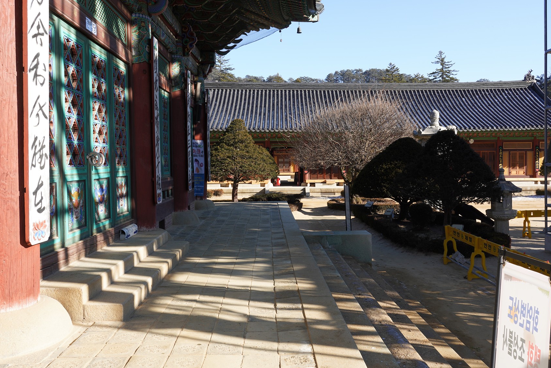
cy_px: 164
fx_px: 505
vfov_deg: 39.9
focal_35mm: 33
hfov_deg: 57.2
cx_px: 295
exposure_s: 1/100
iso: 200
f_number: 13
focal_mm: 28
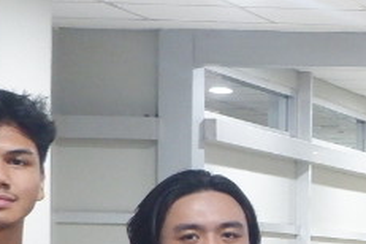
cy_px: 355
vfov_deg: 6.8
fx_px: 2033
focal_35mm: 200
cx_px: 952
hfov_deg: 9.0
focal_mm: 17
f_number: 3.8
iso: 1600
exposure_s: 1/26
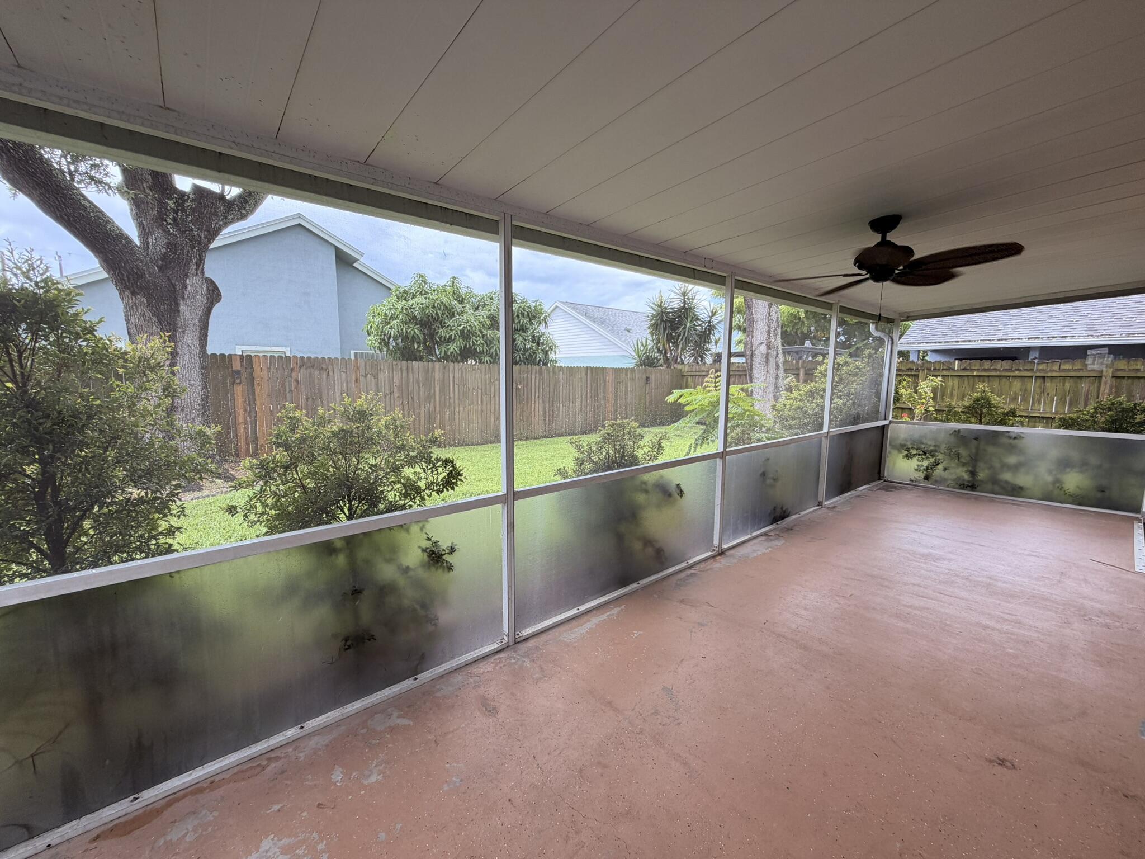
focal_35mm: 14
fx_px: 463
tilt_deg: -6.7
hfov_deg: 102.1
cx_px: 572
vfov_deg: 85.7
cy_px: 430
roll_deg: -0.2
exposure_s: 1/132
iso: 50
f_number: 2.2
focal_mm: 2.22
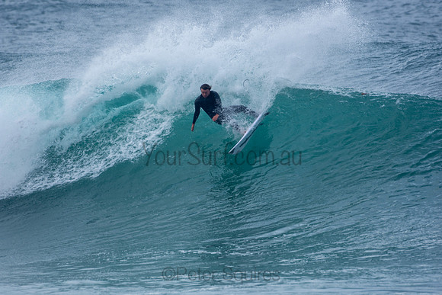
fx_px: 8842
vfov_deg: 1.9
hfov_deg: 2.9
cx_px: 221
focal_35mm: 720
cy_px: 148
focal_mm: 480
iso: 110
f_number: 5.6
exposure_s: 1/400
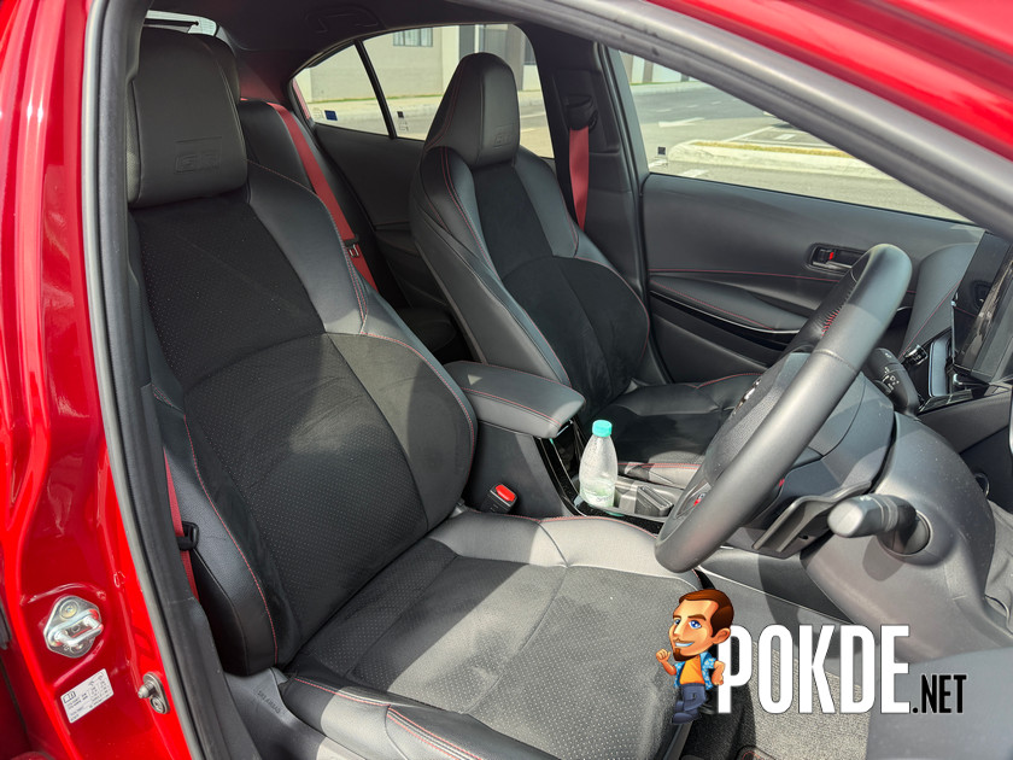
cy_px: 380
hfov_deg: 71.6
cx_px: 506
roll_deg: -2.0
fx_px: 702
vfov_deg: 56.8
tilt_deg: -24.8
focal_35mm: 24
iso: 100
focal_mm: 6.76
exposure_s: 1/338
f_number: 1.78
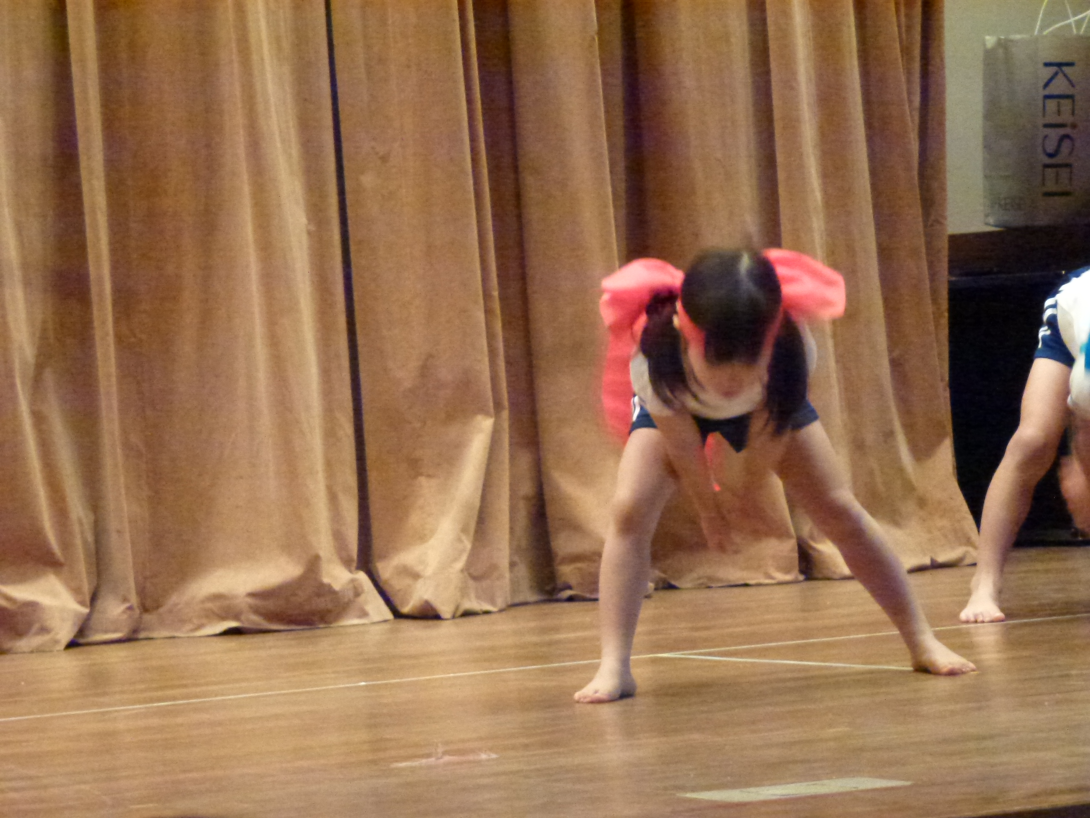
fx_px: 5290
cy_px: 409
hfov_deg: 11.8
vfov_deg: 8.8
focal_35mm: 168
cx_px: 545
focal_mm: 30.1
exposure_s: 1/60
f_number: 5.4
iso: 1600
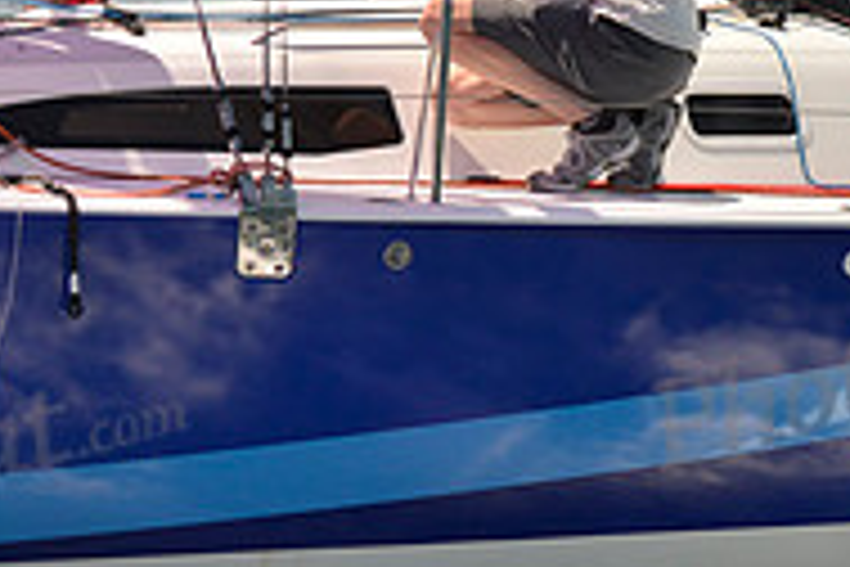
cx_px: 423
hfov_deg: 9.6
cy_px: 182
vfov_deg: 6.4
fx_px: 5076
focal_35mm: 215
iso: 400
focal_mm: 70
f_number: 5.6
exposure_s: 1/800
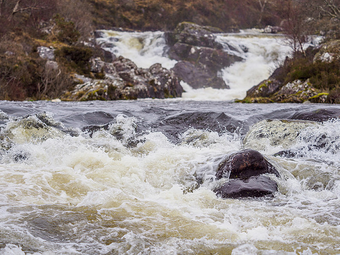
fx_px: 1473
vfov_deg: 9.9
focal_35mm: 150
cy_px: 128
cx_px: 170
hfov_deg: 13.2
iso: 200
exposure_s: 1/640
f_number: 2.8
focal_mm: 75
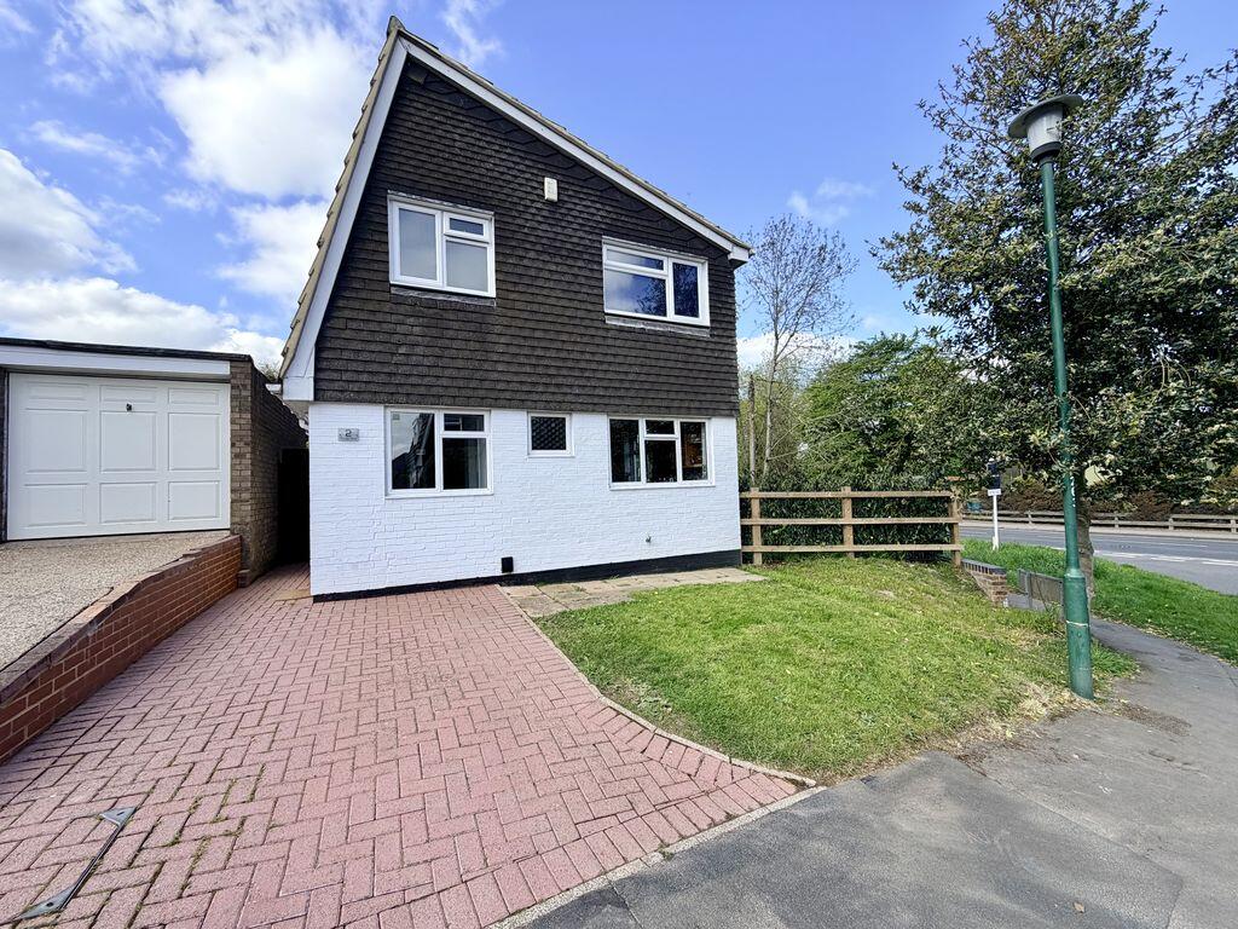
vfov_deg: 85.7
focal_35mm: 14
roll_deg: +2.0
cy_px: 464
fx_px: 501
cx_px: 619
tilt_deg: +2.3
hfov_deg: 102.1
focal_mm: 2.22
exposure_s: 1/770
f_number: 2.2
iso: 40
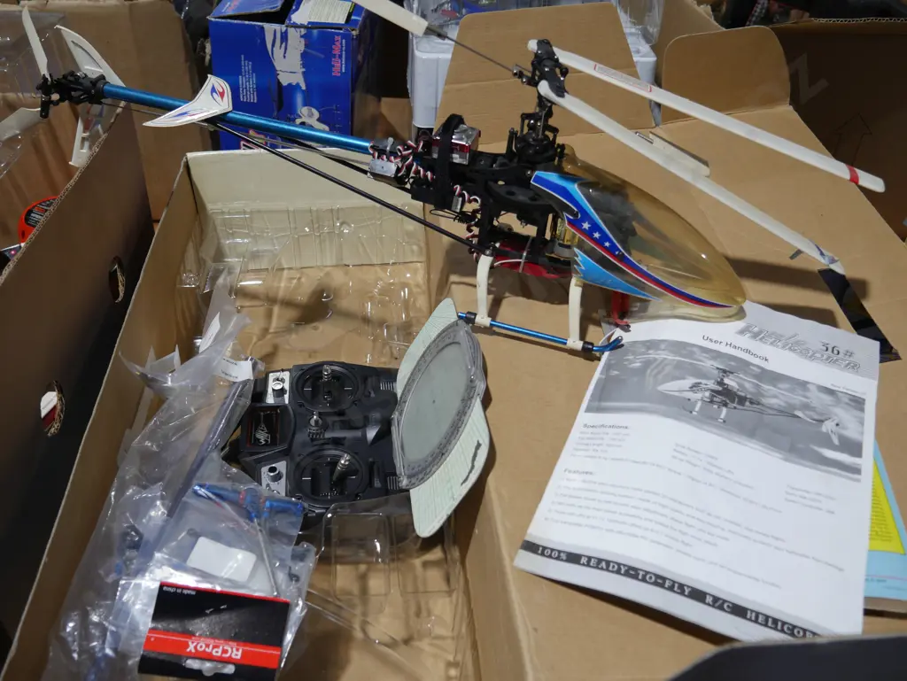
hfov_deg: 56.8
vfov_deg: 44.2
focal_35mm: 32
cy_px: 340
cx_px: 454
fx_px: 839
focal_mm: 16
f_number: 3.6
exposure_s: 1/80
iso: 200
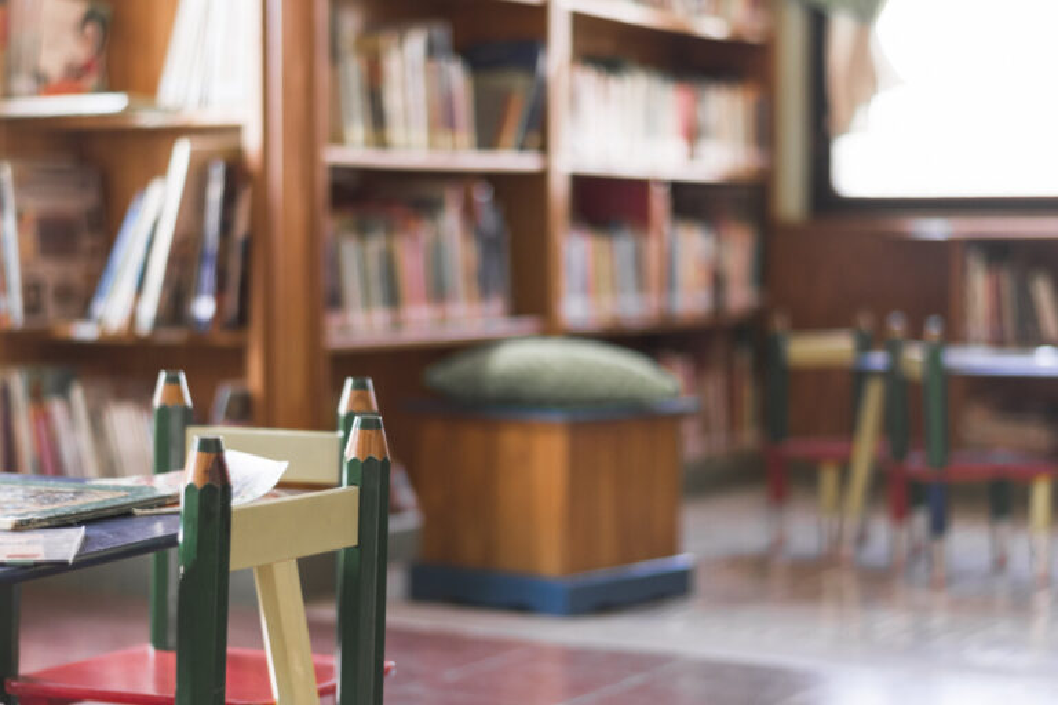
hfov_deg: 27.0
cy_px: 352
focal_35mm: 75
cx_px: 529
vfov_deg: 18.2
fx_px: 2204
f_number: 1.8
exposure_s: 1/640
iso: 1000
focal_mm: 50
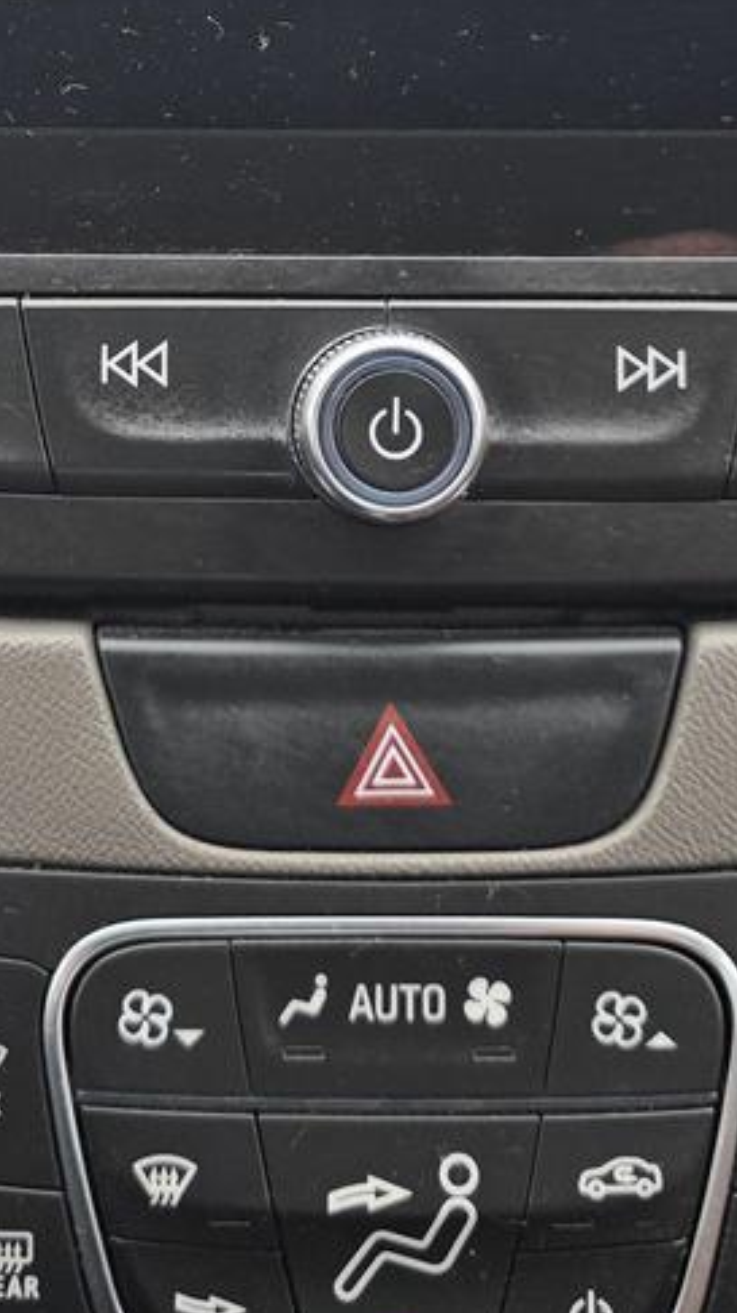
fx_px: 2295
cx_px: 202
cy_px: 224
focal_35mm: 66
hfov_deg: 18.2
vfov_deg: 30.9
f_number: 1.7
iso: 40
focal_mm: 6.3
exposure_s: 1/359
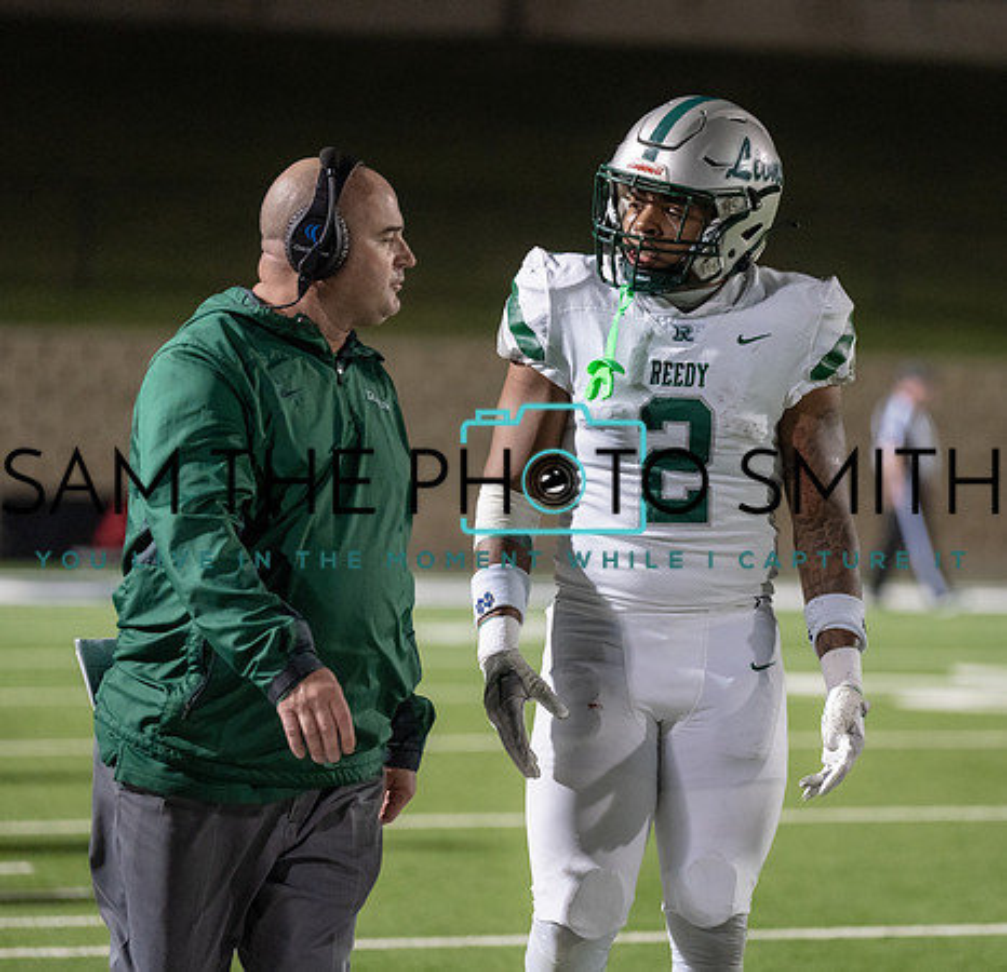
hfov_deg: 8.8
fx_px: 6559
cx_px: 642
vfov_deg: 8.5
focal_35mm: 203
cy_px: 469
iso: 2500
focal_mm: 150
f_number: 2.8
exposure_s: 1/1250
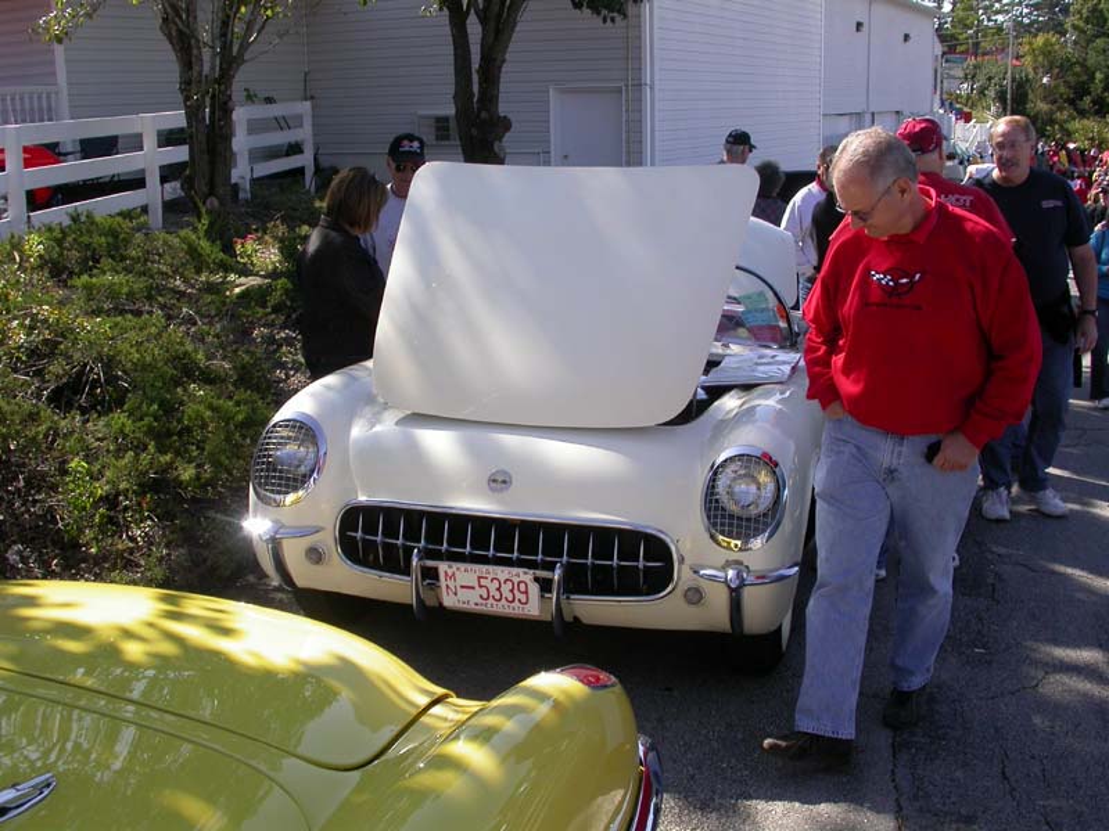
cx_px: 554
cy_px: 416
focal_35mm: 38
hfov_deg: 49.0
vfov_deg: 37.7
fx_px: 1217
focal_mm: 7.85
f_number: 6
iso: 100
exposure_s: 1/255
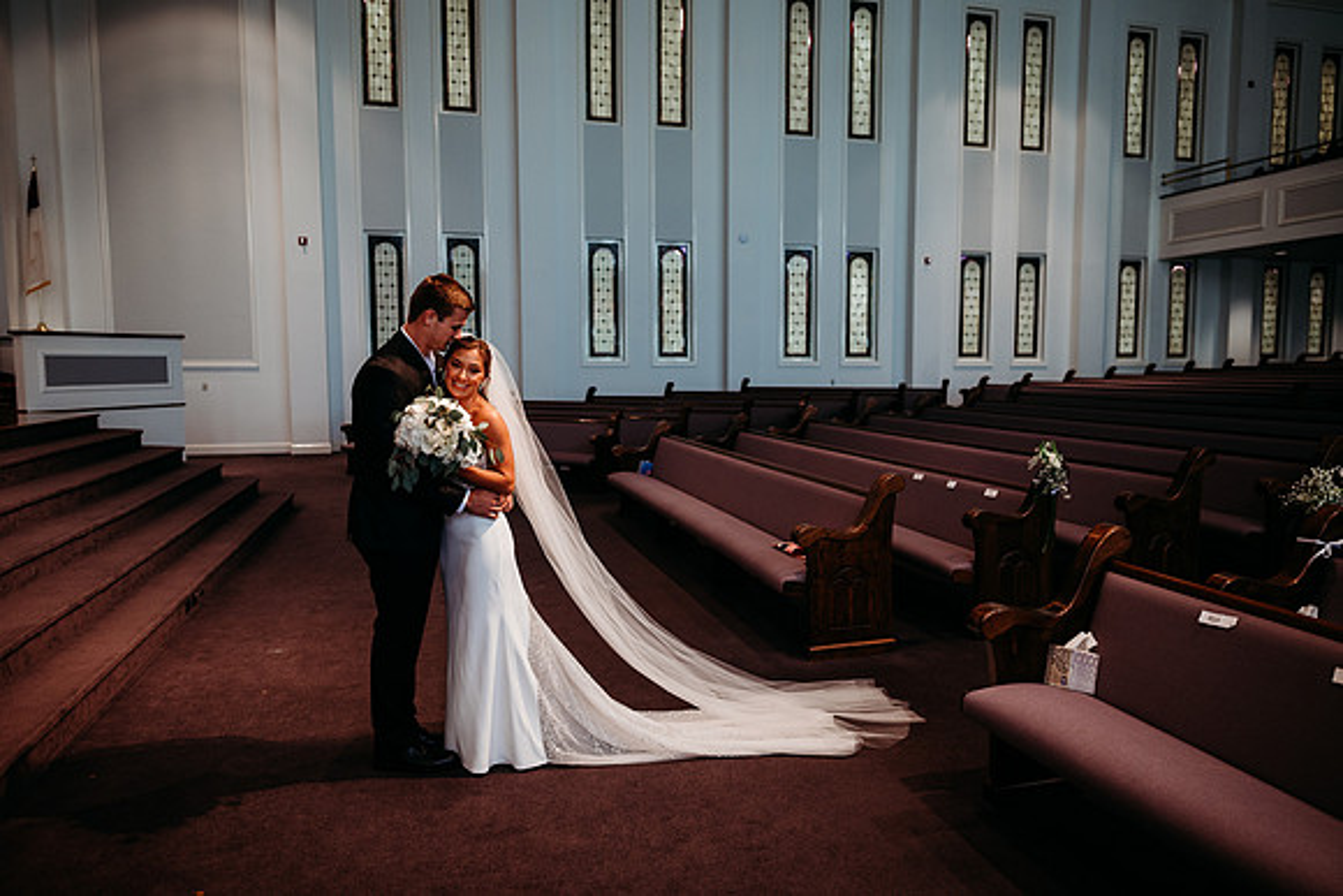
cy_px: 448
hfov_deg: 73.7
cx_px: 672
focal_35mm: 24
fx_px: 896
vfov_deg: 53.2
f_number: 2.5
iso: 640
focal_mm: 24
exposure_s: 1/160
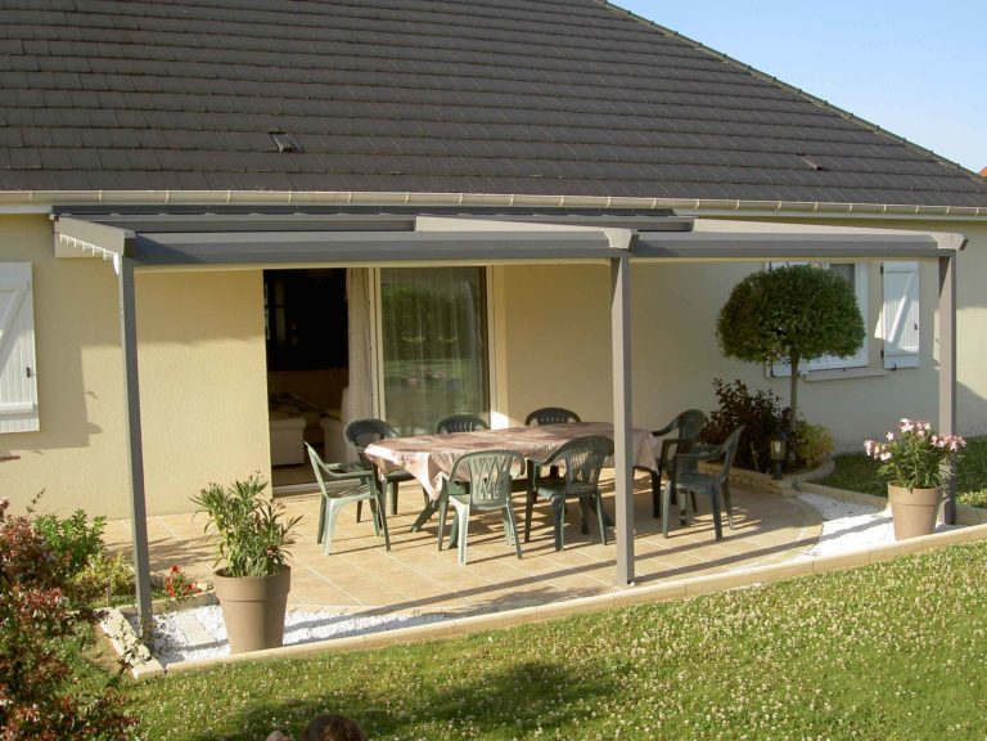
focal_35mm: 39
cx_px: 494
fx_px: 1112
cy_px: 370
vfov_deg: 36.8
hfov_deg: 47.9
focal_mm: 8
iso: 100
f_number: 4.7
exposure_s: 1/263
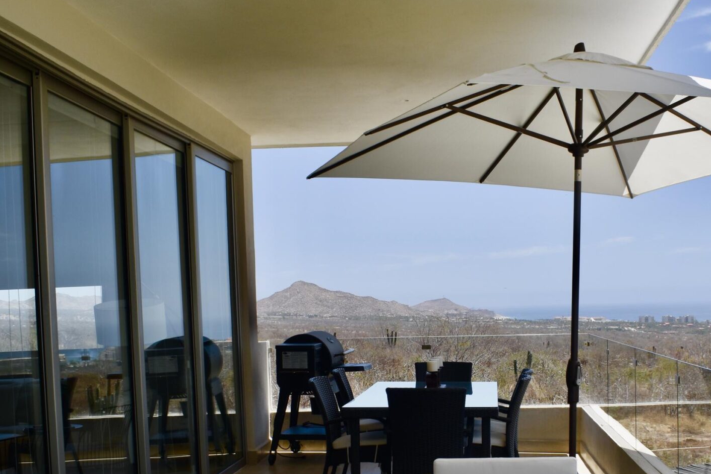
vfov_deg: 27.1
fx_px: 968
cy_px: 370
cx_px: 443
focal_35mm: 49
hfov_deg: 40.1
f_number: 10
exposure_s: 1/200
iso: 100
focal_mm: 18
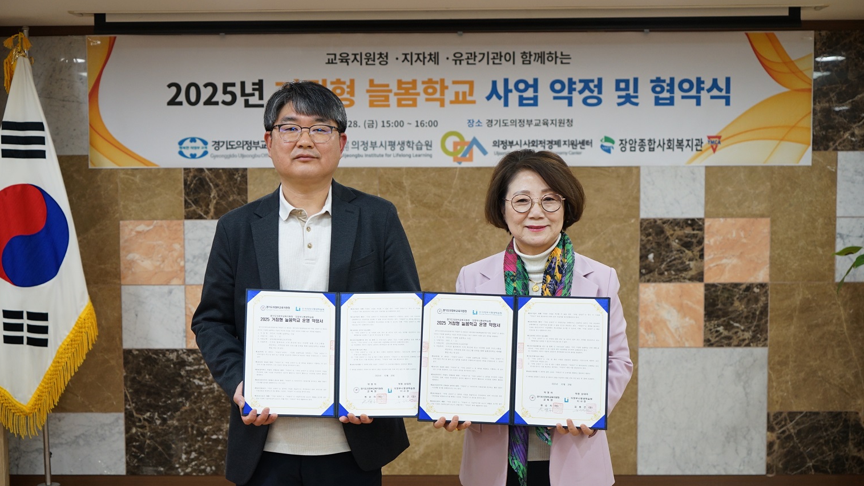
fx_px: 1169
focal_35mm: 51
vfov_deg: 23.5
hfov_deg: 40.6
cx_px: 435
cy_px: 282
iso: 800
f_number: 4
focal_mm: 48
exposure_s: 1/60
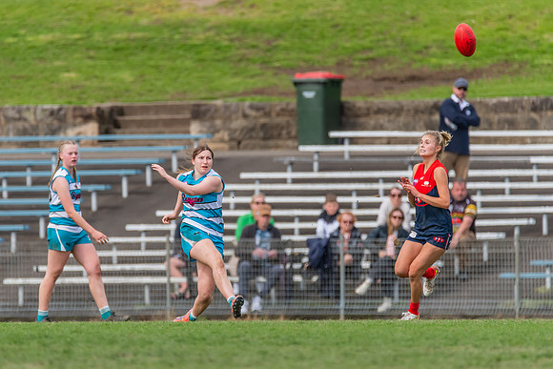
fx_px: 11199
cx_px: 234
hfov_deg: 2.8
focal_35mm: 729
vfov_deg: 1.9
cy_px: 206
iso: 900
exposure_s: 1/1600
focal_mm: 600
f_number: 6.3
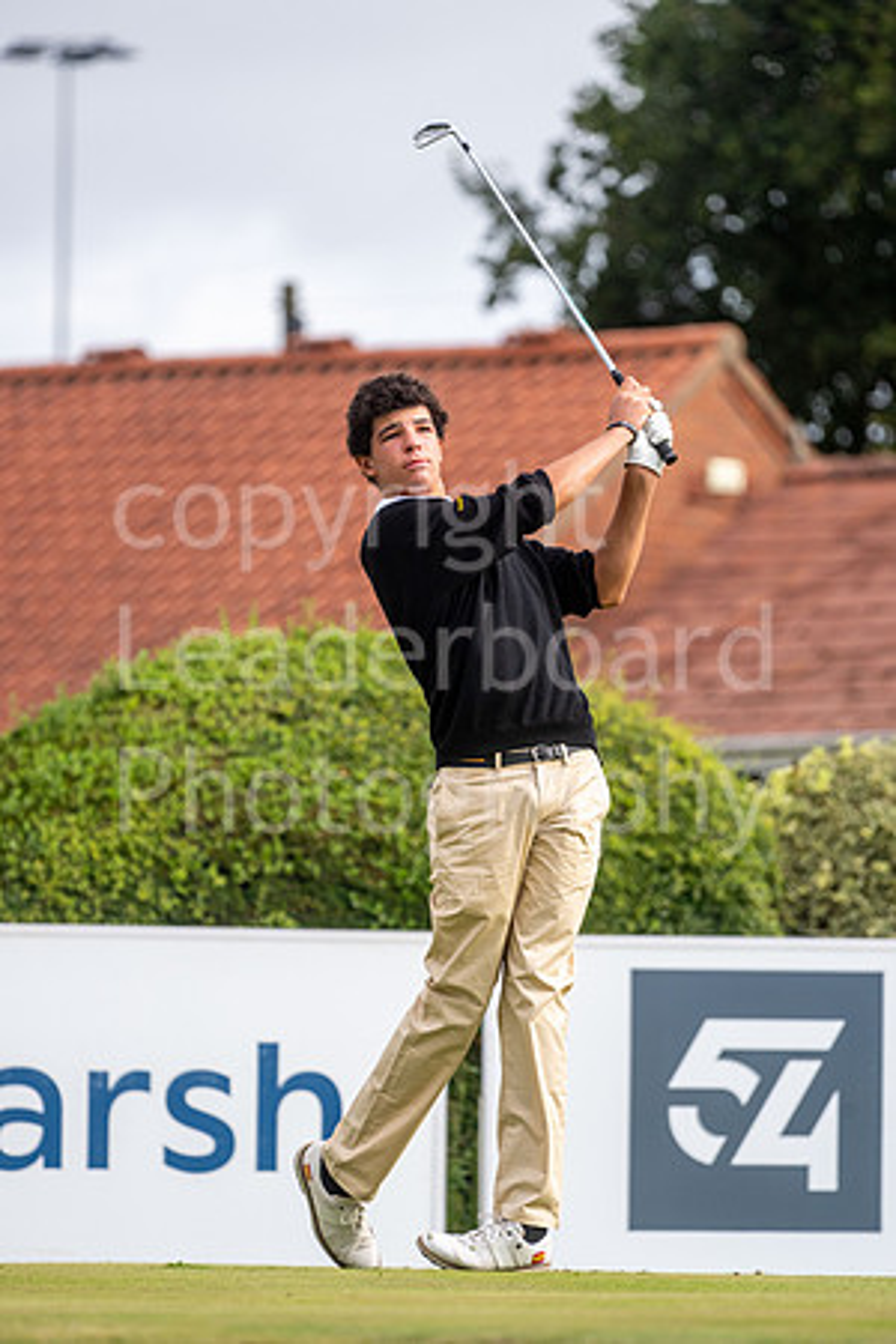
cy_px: 672
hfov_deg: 4.6
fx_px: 11199
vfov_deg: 6.9
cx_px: 448
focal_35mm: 300
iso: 640
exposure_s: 1/2000
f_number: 5
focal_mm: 300
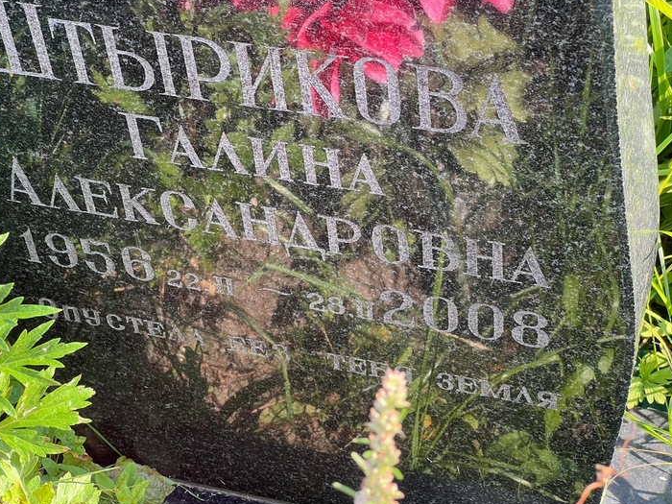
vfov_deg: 16.8
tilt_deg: -46.2
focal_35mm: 88
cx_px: 309
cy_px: 221
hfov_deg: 22.2
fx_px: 1708
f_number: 2.8
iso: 50
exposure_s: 1/99
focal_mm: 9
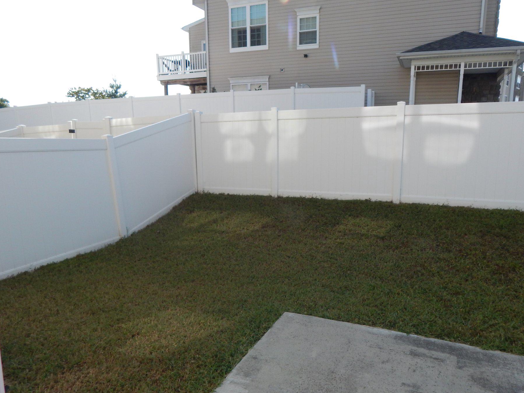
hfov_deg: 69.3
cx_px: 275
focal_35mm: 25
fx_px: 378
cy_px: 203
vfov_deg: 54.9
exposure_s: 1/1250
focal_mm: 4
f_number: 3
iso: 125
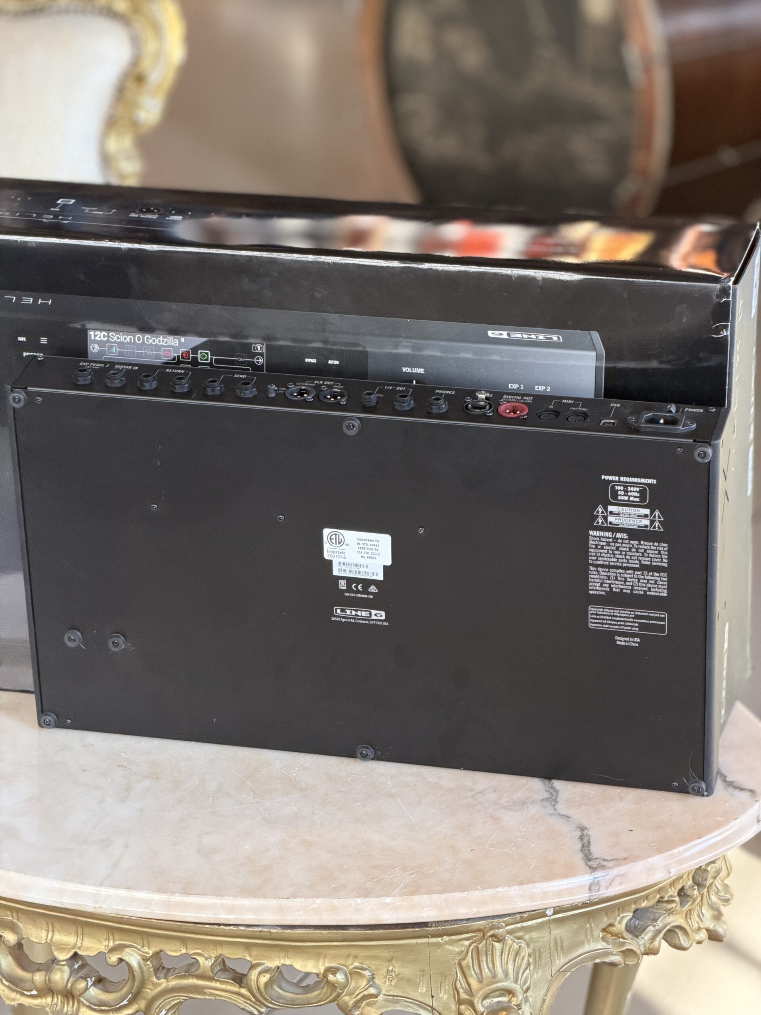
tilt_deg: -21.1
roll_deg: -0.2
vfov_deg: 19.6
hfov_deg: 14.8
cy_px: 508
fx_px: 2931
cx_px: 380
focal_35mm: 100
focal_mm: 16.89
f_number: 2.8
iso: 400
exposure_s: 1/106
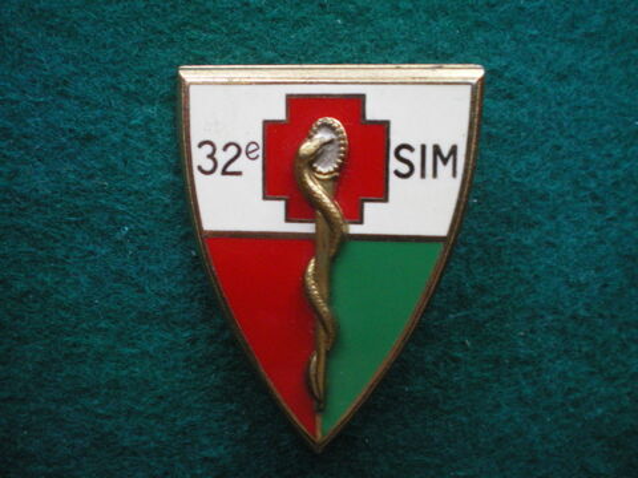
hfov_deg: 49.0
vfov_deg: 37.7
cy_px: 239
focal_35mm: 38
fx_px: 700
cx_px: 319
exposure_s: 1/40
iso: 400
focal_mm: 6.3
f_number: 3.1
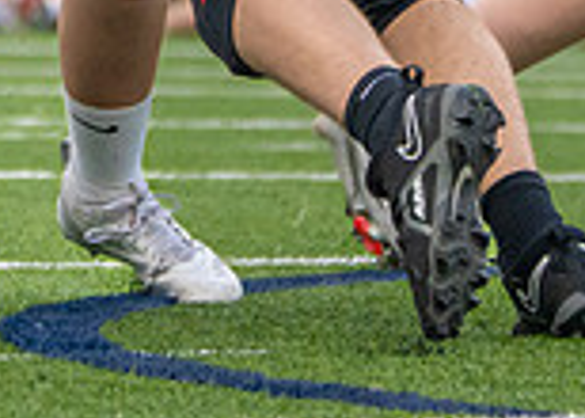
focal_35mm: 1393
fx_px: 23144
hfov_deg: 1.4
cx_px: -294
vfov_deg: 1.0
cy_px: -400
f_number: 5.6
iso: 1000
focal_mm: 212
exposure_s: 1/1600
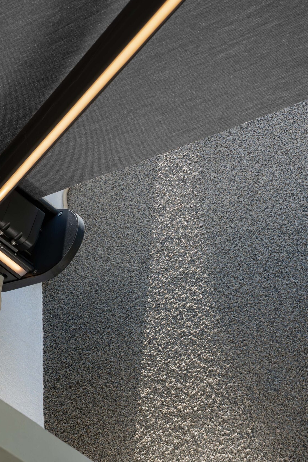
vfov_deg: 19.3
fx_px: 1361
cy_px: 229
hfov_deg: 12.7
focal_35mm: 106
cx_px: -3
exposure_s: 1/250
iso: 500
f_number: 10
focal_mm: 70
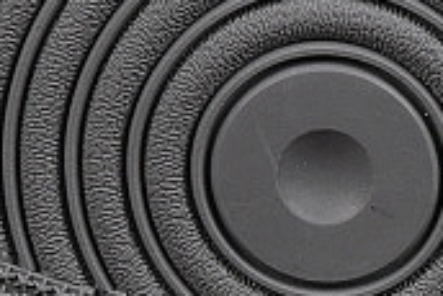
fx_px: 5788
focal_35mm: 470
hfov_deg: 4.4
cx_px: 693
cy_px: -214
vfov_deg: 2.9
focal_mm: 50
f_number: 8
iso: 160
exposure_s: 1/80
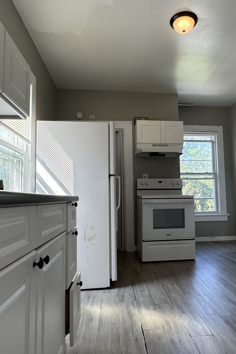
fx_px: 246
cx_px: 146
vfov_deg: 71.5
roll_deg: +0.5
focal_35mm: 25
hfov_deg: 50.8
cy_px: 177
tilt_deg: +4.3
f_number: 2.2
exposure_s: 1/120
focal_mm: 2.22
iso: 80
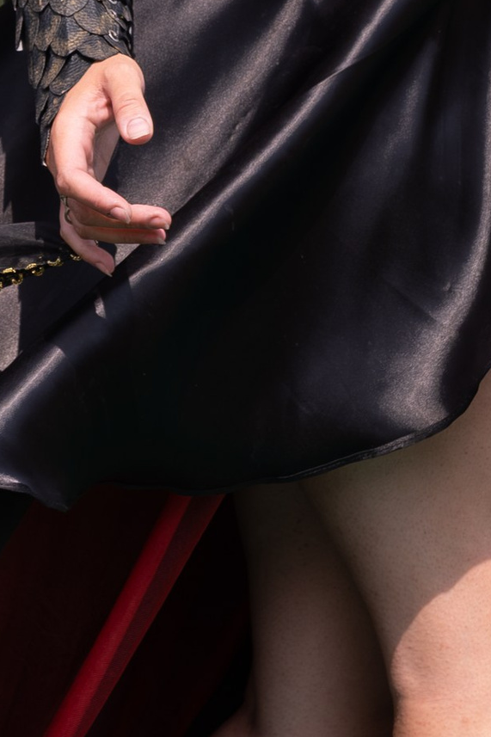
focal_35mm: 372
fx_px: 7613
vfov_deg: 5.5
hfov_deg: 3.7
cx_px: -24
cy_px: 46
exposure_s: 1/1250
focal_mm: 55
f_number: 4
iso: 160
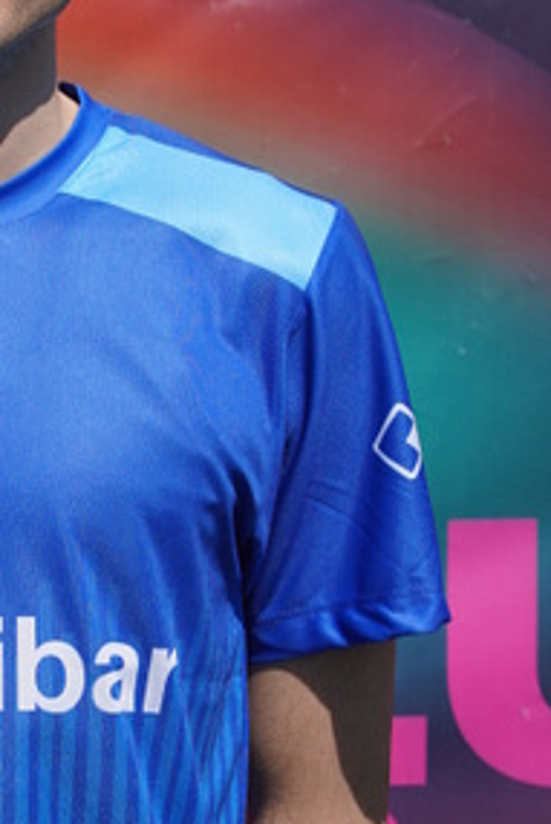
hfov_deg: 4.7
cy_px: 429
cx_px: -38
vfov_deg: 7.0
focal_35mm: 294
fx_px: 6741
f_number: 5
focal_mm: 70
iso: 100
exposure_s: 1/1000
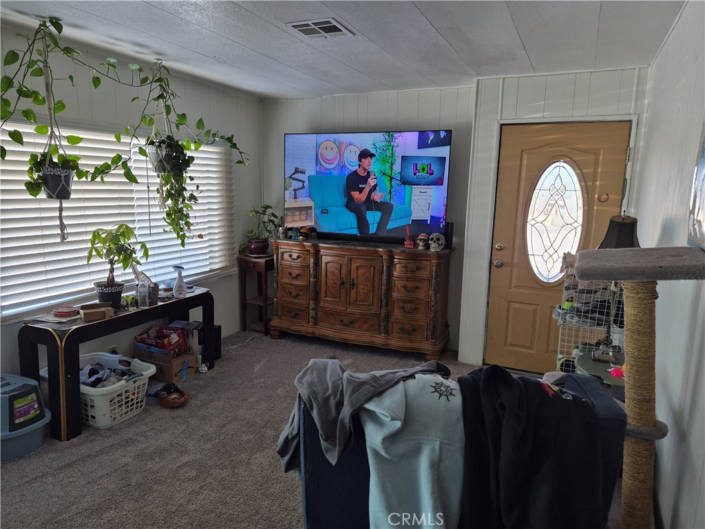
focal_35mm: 23
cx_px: 352
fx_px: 468
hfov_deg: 73.9
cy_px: 264
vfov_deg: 58.9
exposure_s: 1/60
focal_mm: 5.4
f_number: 1.8
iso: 100
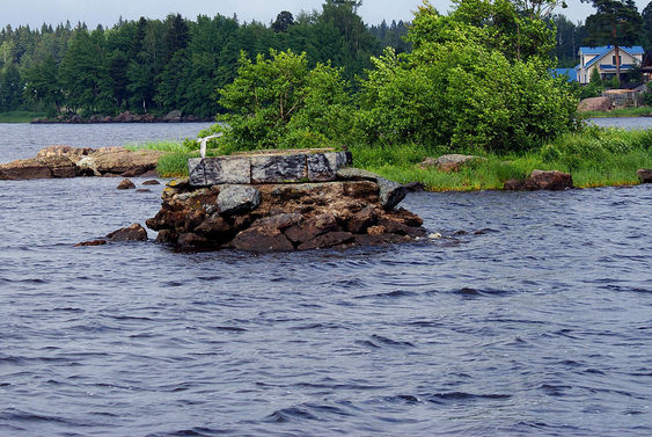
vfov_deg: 10.4
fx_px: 2390
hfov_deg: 15.5
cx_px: 234
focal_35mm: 132
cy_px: 93
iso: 100
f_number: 9
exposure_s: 1/250
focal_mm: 55
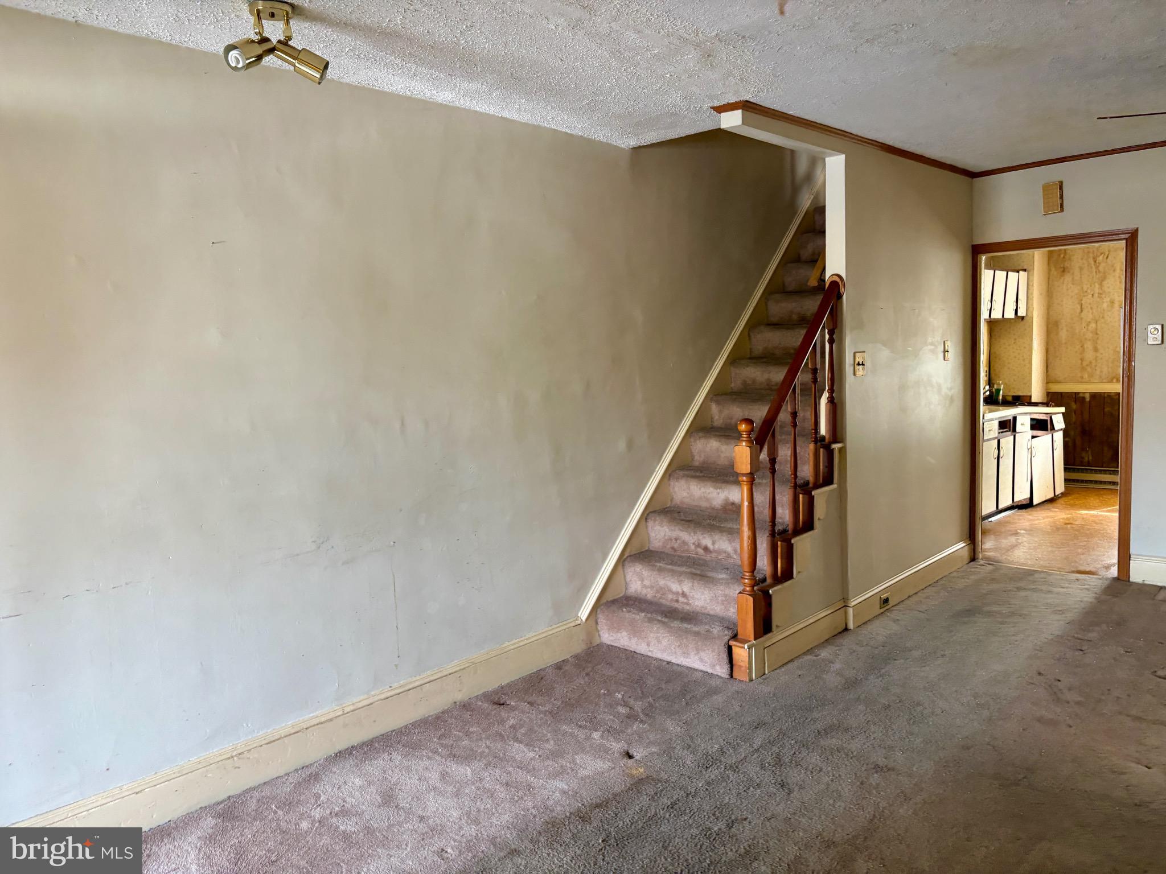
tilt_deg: -3.3
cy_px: 437
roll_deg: +2.8
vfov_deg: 53.1
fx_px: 876
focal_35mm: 26
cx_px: 583
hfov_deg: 67.3
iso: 200
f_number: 1.6
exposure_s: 1/60
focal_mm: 5.96
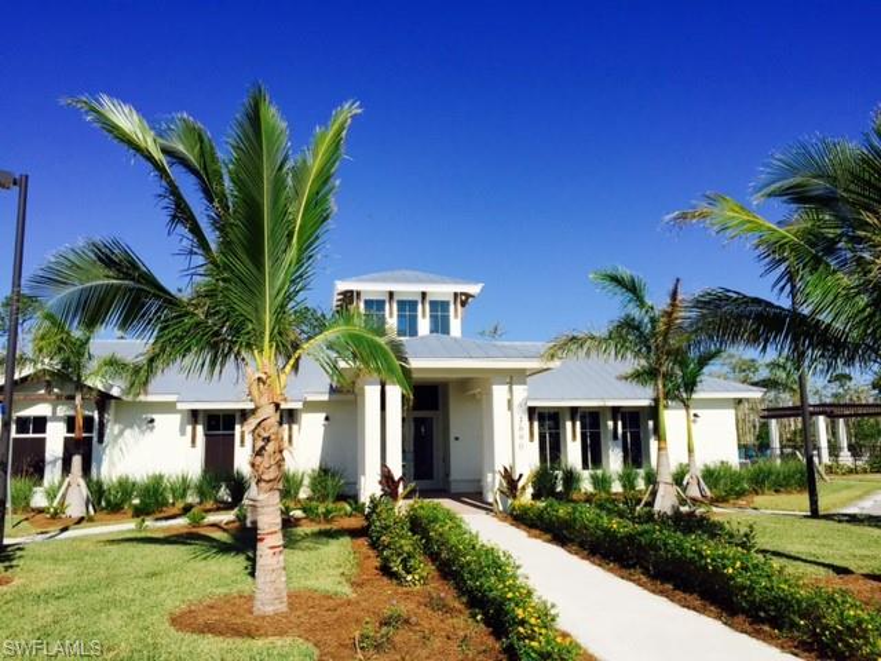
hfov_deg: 61.7
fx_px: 738
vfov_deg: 48.2
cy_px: 330
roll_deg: -0.8
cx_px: 440
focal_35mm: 29
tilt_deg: +8.6
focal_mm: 4.15
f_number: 2.2
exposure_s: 1/3968
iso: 32
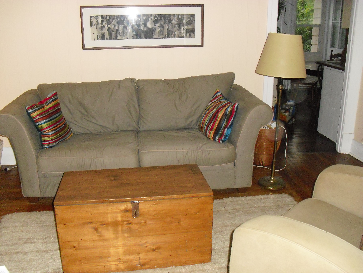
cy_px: 136
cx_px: 182
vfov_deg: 39.7
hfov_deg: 51.4
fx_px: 378
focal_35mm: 36
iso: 400
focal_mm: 6.3
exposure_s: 1/60
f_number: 3.1
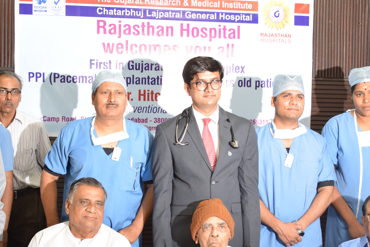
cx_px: 201
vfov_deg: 20.6
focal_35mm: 66
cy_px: 158
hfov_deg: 30.5
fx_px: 678
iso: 1250
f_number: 4.5
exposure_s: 1/60
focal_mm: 32
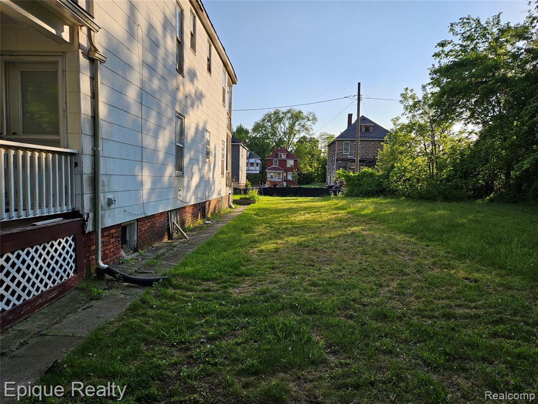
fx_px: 357
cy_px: 202
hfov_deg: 73.9
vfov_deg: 58.9
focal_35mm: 23
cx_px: 269
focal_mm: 5.4
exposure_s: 1/1235
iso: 25
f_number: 1.8
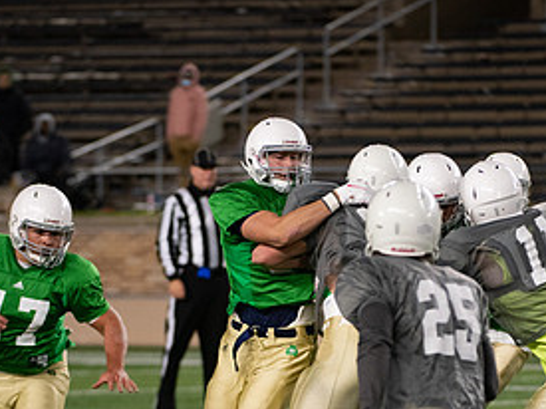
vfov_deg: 3.7
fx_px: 6401
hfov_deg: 4.9
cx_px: 341
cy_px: 301
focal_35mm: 406
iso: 3200
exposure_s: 1/500
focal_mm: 200
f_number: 4
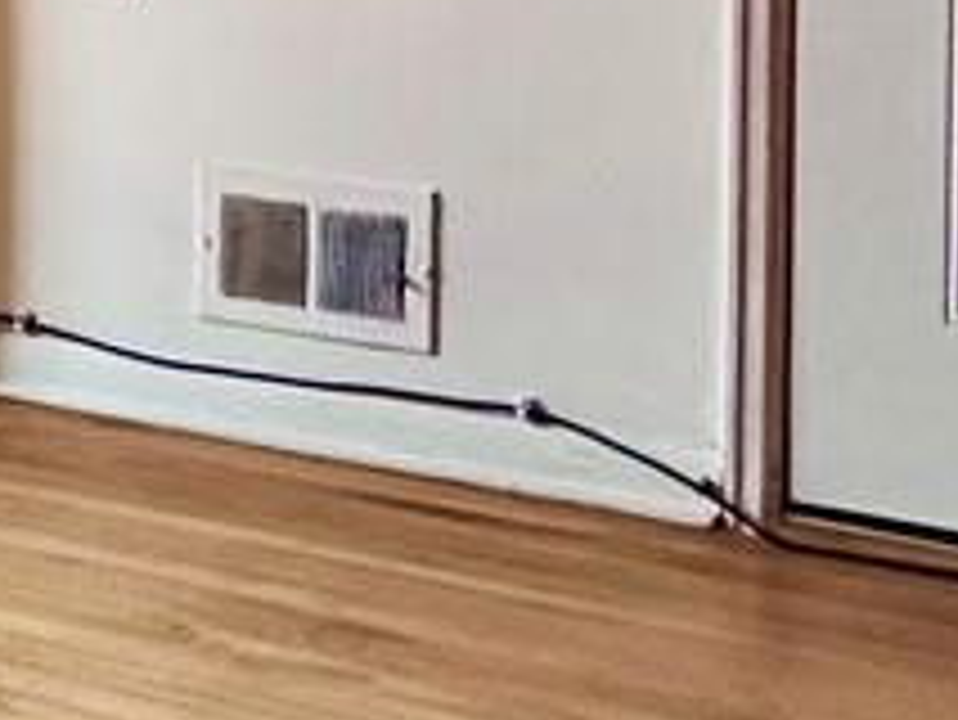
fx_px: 2908
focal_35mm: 105
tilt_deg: +0.1
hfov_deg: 16.8
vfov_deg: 13.3
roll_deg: -0.9
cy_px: -382
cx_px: -531
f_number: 2.2
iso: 400
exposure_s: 1/60
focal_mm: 2.22
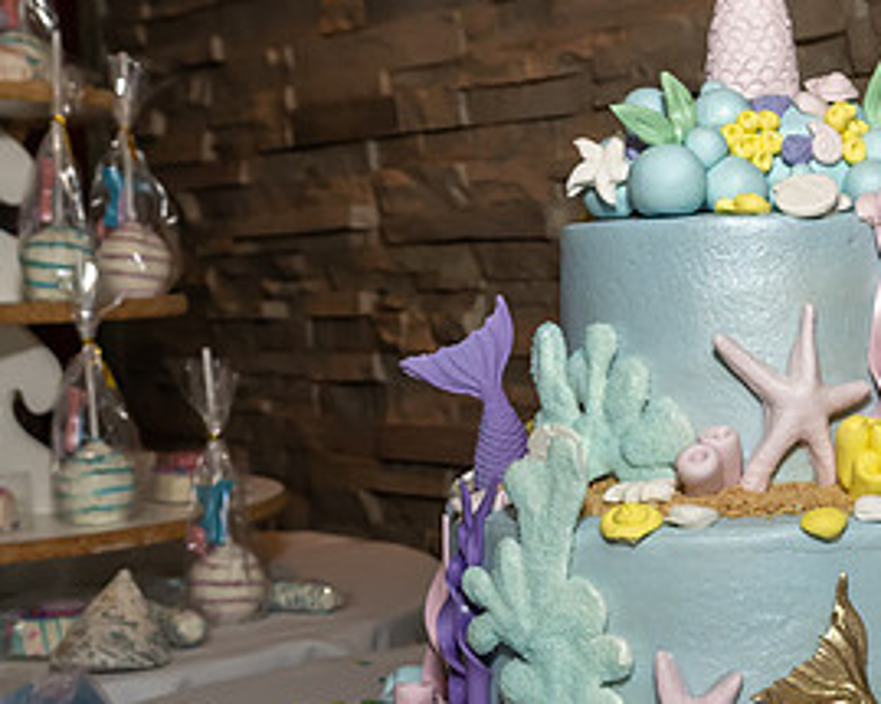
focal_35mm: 75
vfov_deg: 20.4
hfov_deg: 24.6
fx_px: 1955
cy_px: 429
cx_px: 804
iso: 800
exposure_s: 1/250
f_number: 5
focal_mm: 20
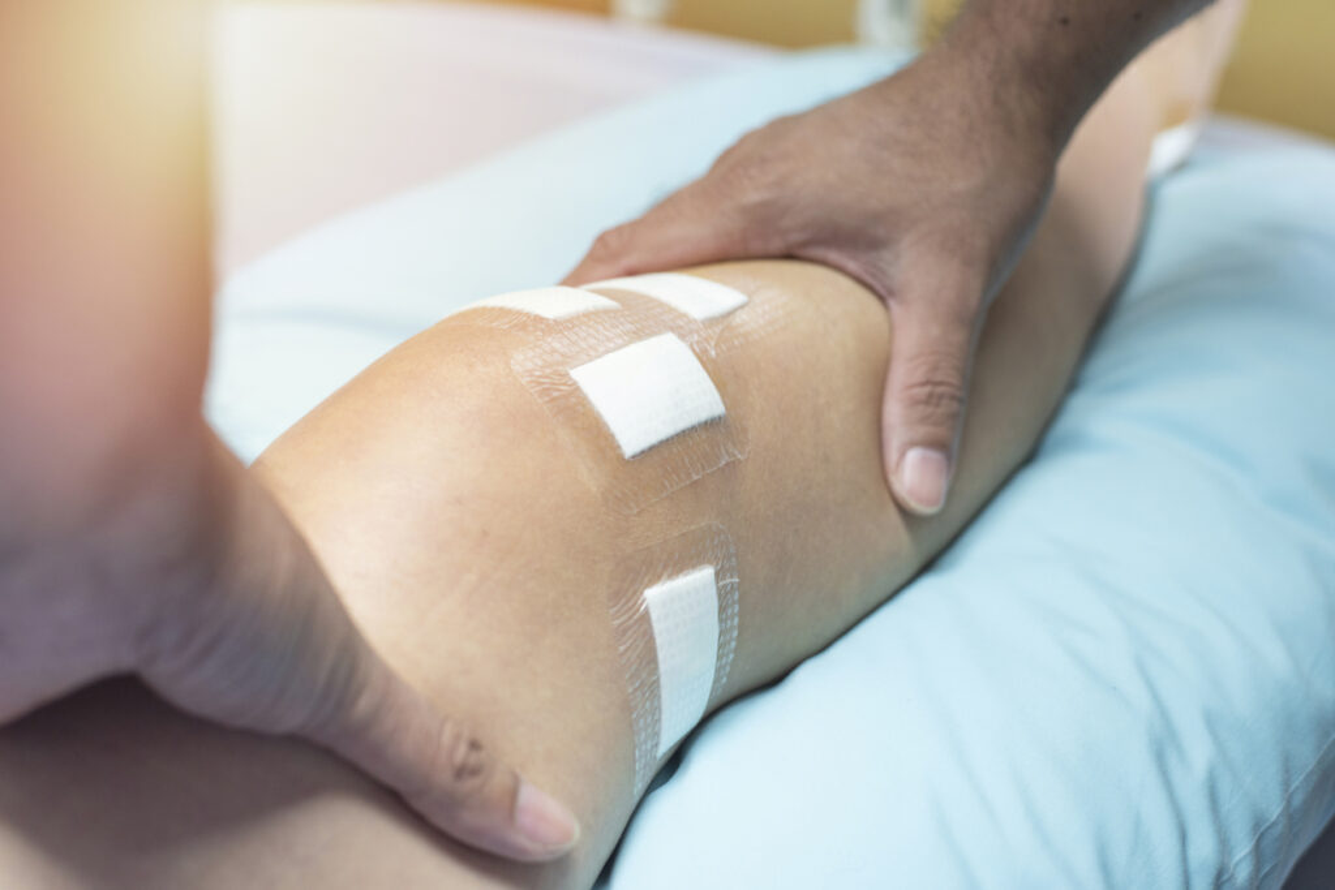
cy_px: 445
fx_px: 1854
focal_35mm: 50
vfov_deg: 27.0
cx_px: 668
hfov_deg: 39.6
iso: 400
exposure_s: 1/80
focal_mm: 50
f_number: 4
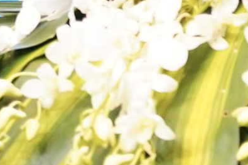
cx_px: 524
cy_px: -99
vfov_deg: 2.1
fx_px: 4462
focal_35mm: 648
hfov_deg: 3.2
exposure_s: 1/160
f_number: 4
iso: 3200
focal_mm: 100
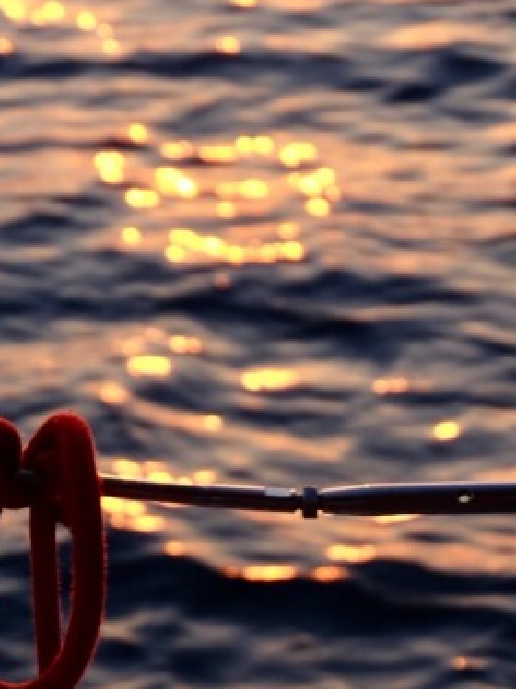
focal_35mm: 139
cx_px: 236
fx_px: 2766
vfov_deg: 14.0
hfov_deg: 10.7
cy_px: 689
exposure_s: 1/420
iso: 400
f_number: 5.6
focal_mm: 40.2
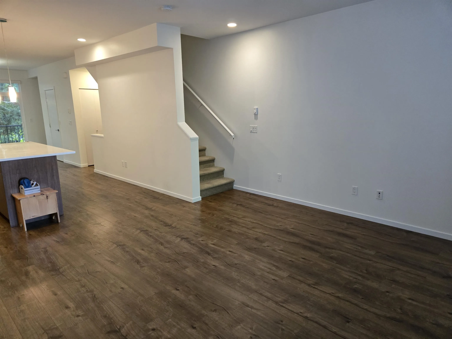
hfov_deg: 73.9
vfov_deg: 58.9
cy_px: 170
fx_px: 300
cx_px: 226
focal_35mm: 23
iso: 400
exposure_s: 1/120
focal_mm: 5.4
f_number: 1.8
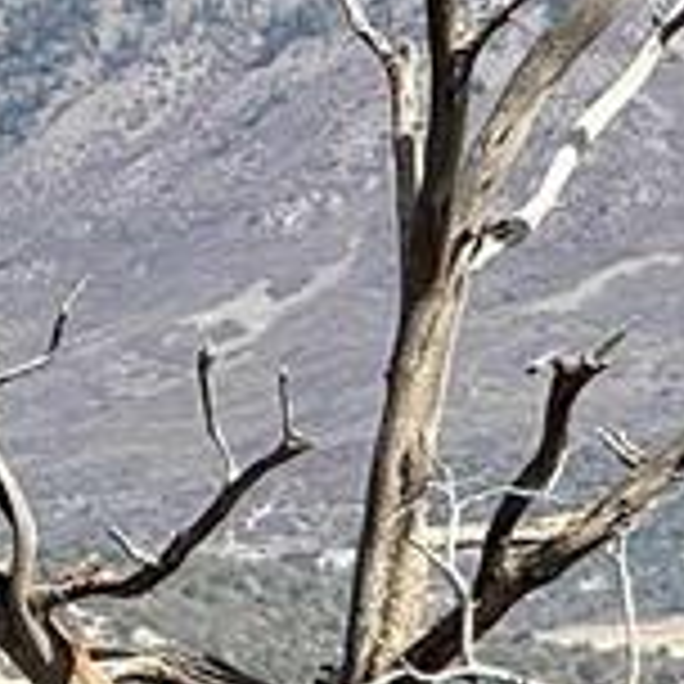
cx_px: 1778
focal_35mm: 715
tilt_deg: +3.5
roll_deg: +0.3
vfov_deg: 2.4
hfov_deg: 2.4
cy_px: -189
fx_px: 15984
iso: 50
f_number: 2.8
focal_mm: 15.66
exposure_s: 1/2439
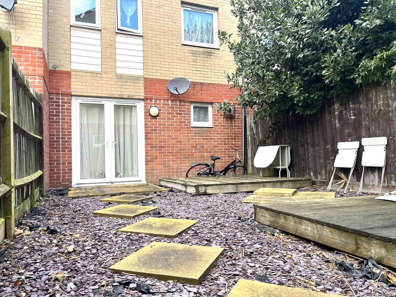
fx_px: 297
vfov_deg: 53.1
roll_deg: +1.1
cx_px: 198
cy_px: 148
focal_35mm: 26
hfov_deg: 67.3
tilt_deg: +2.5
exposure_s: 1/121
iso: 40
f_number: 1.6
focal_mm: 5.1
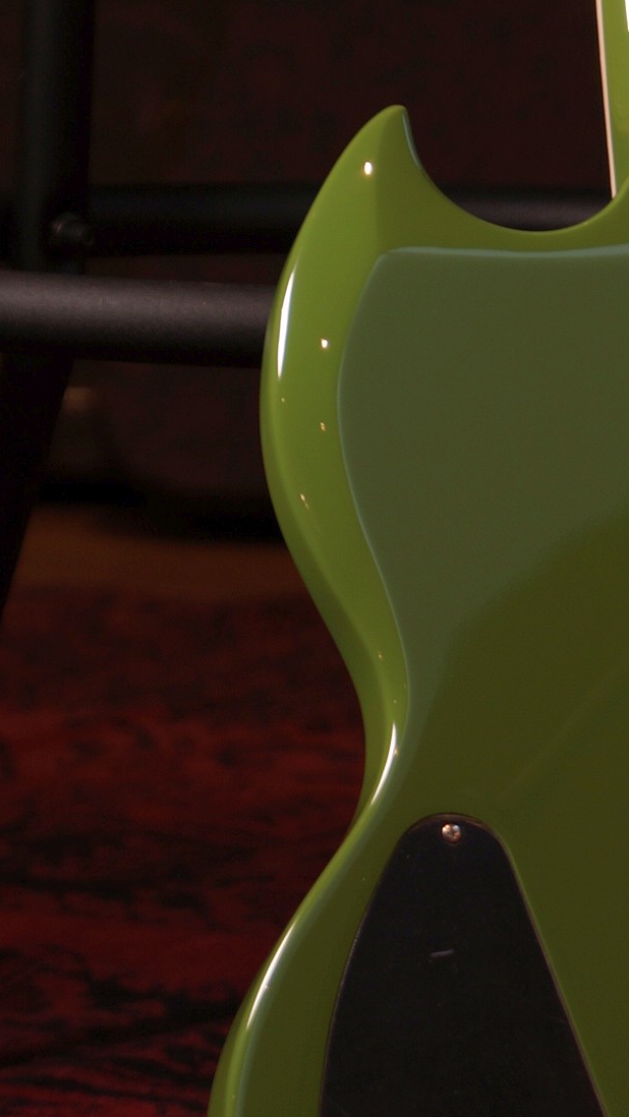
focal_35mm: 274
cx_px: 745
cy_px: 655
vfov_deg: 7.9
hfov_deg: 4.4
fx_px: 8121
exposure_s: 1/13
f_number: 4.5
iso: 100
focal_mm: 70
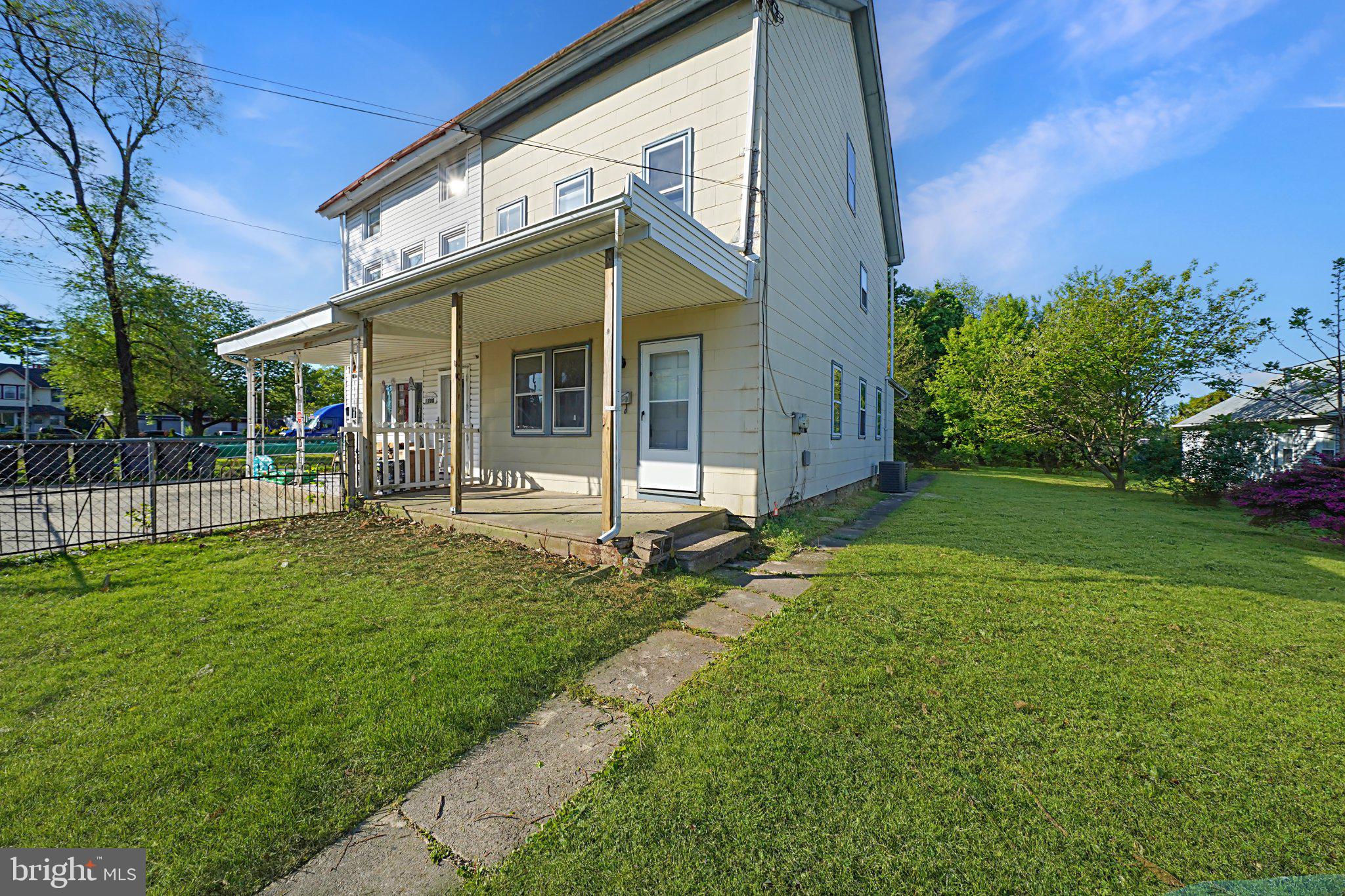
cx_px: 672
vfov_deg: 90.0
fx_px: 448
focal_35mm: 12
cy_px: 448
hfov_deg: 112.6
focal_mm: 12
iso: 500
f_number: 9
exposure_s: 1/50
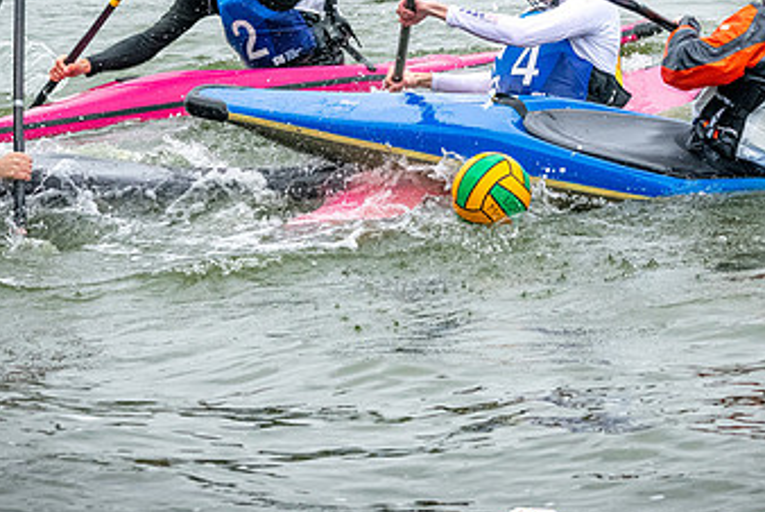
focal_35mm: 300
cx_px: 412
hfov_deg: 6.9
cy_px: 130
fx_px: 6380
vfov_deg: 4.6
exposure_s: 1/2500
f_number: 8
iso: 3200
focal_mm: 175
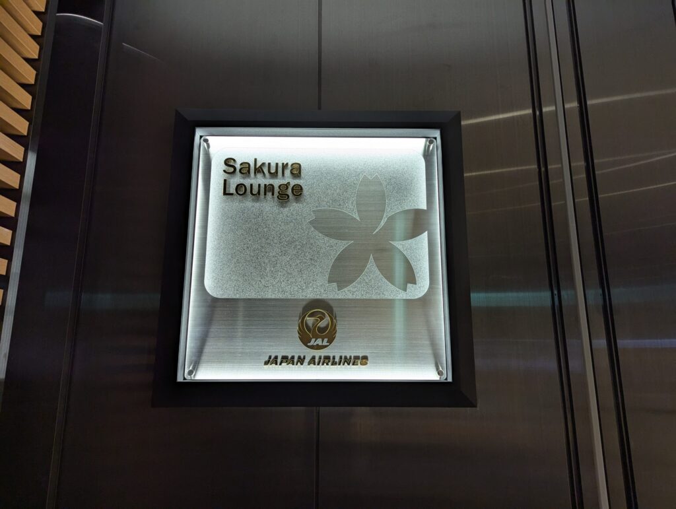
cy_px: 254
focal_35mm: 24
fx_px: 469
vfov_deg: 56.9
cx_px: 338
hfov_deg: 71.5
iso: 80
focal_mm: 6.81
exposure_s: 1/56.2
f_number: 1.85
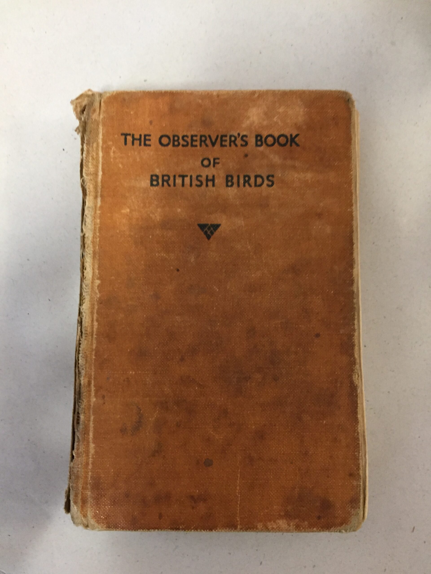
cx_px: 216
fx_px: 481
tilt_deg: -84.7
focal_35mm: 29
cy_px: 287
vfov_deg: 61.7
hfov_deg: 48.2
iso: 250
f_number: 2.2
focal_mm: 4.15
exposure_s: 1/20
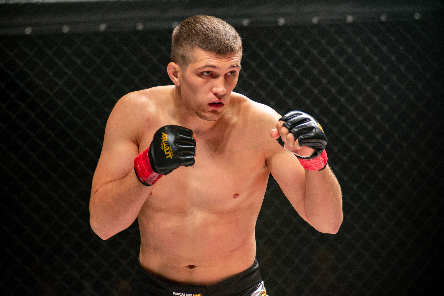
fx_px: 1754
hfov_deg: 14.4
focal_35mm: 142
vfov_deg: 9.6
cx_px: 212
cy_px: 140
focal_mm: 135
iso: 1400
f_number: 4
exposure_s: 1/640
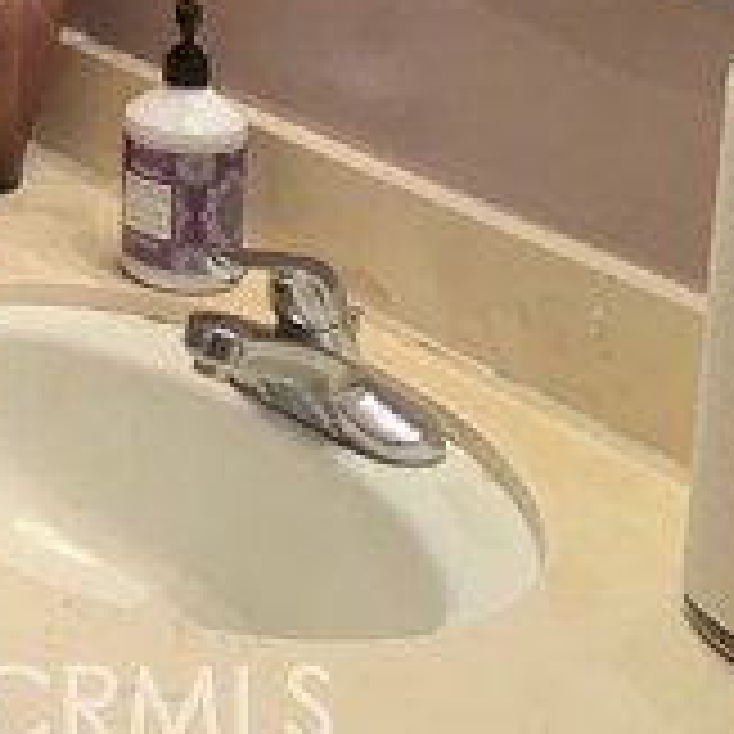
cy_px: -311
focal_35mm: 90
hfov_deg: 16.0
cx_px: -639
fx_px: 2159
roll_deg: -0.4
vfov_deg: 17.6
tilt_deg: -9.3
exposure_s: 1/60
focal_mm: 4.25
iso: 250
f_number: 1.8
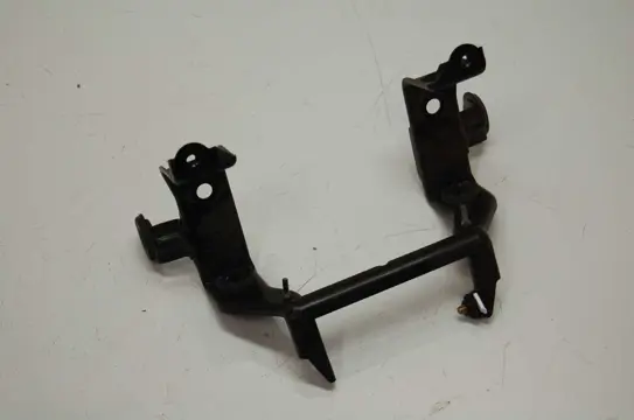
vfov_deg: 18.1
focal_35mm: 75
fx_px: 1318
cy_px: 210
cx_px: 317
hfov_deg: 27.0
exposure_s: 1/50
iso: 400
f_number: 5.6
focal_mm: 50
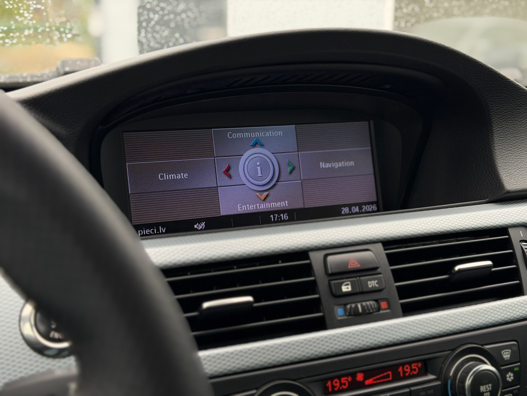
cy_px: 198
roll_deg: +0.0
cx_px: 264
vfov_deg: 30.3
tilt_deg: -11.2
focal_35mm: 48
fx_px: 731
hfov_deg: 39.7
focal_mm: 6.76
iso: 100
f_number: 1.78
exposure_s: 1/105
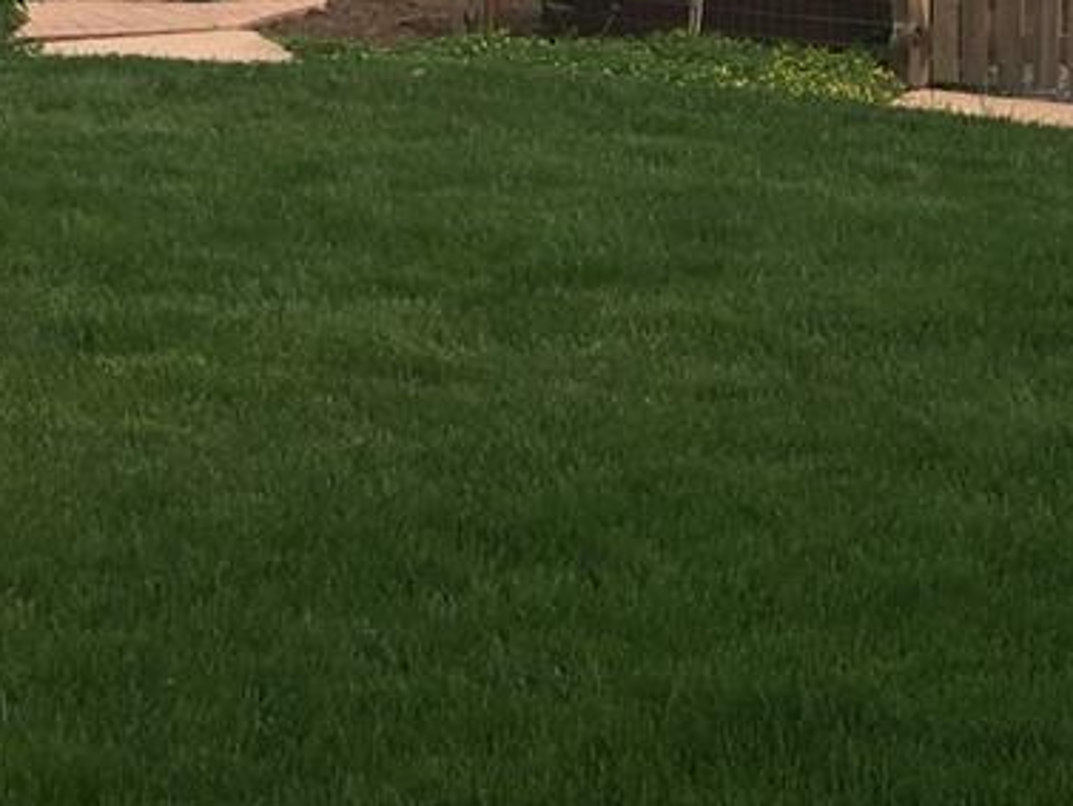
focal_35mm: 123
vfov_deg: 11.8
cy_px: -168
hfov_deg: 15.8
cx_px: 1033
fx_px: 3814
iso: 25
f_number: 2.2
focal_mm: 4.15
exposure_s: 1/605
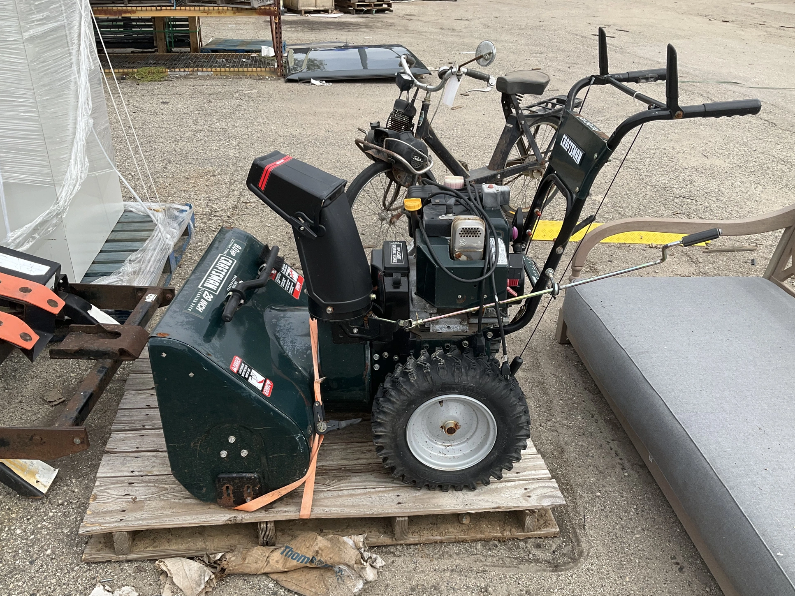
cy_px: 303
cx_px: 406
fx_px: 689
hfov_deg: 60.0
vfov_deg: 46.8
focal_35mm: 30
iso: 25
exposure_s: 1/898
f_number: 1.8
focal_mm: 3
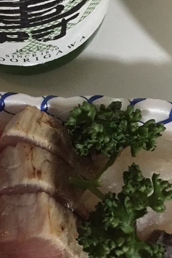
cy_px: 78
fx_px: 480
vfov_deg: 29.8
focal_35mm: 67
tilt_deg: -67.8
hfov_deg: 20.3
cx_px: 68
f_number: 2.2
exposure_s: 1/15
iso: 400
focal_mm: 4.15
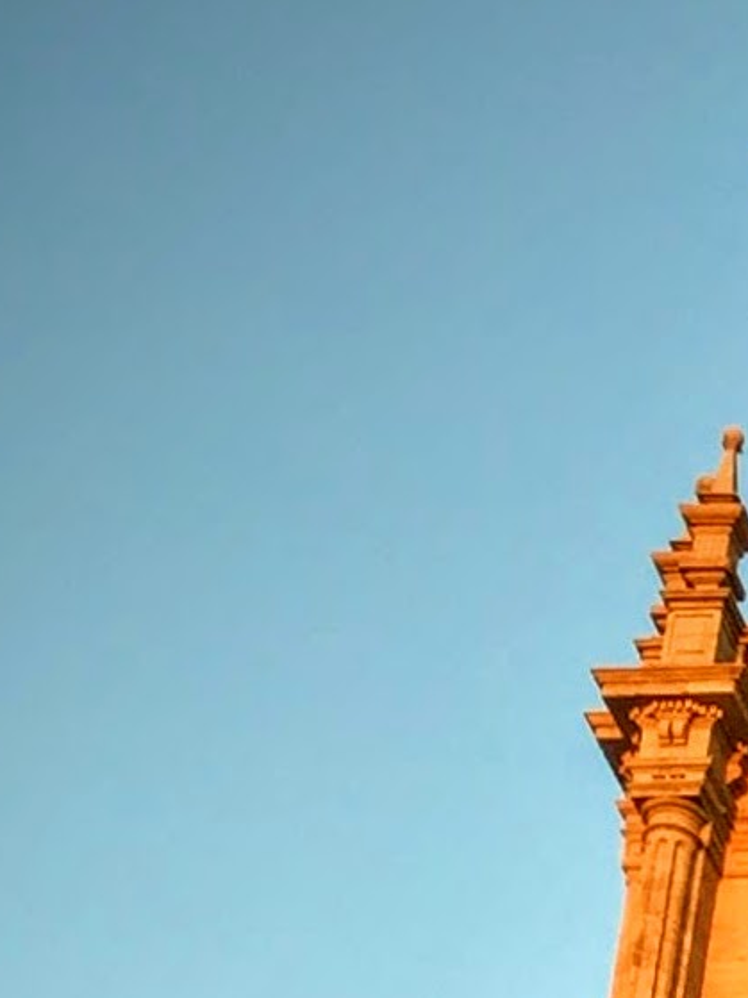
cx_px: 2115
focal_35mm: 168
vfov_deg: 10.7
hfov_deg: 7.8
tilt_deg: +23.8
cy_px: 2029
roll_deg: -1.0
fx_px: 4842
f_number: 2.2
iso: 40
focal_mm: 4.15
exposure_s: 1/100
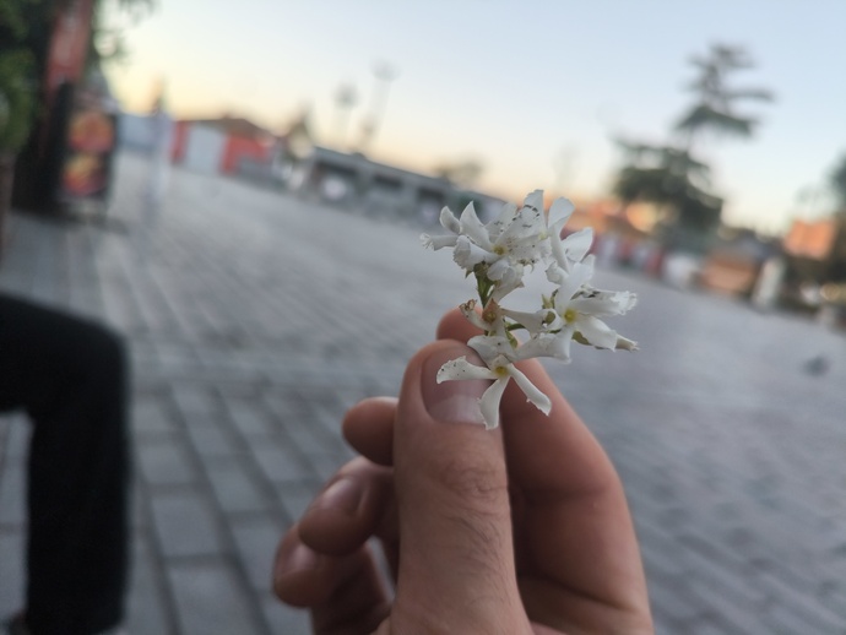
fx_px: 587
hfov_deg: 71.6
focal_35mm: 24
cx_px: 423
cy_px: 318
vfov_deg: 56.8
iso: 125
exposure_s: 1/445
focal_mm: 6.92
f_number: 1.9
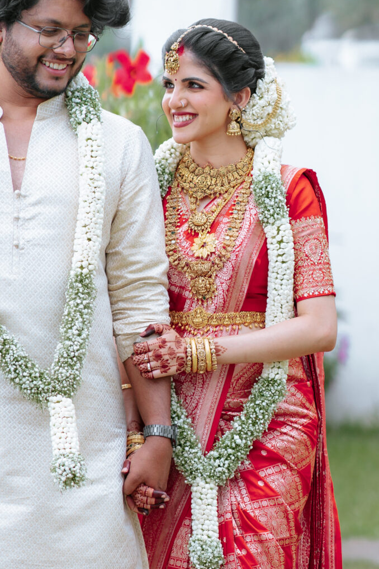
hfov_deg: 6.4
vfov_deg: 9.6
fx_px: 3379
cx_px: 43
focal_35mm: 214
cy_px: 301
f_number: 1.6
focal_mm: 85
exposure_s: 1/8000
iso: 320
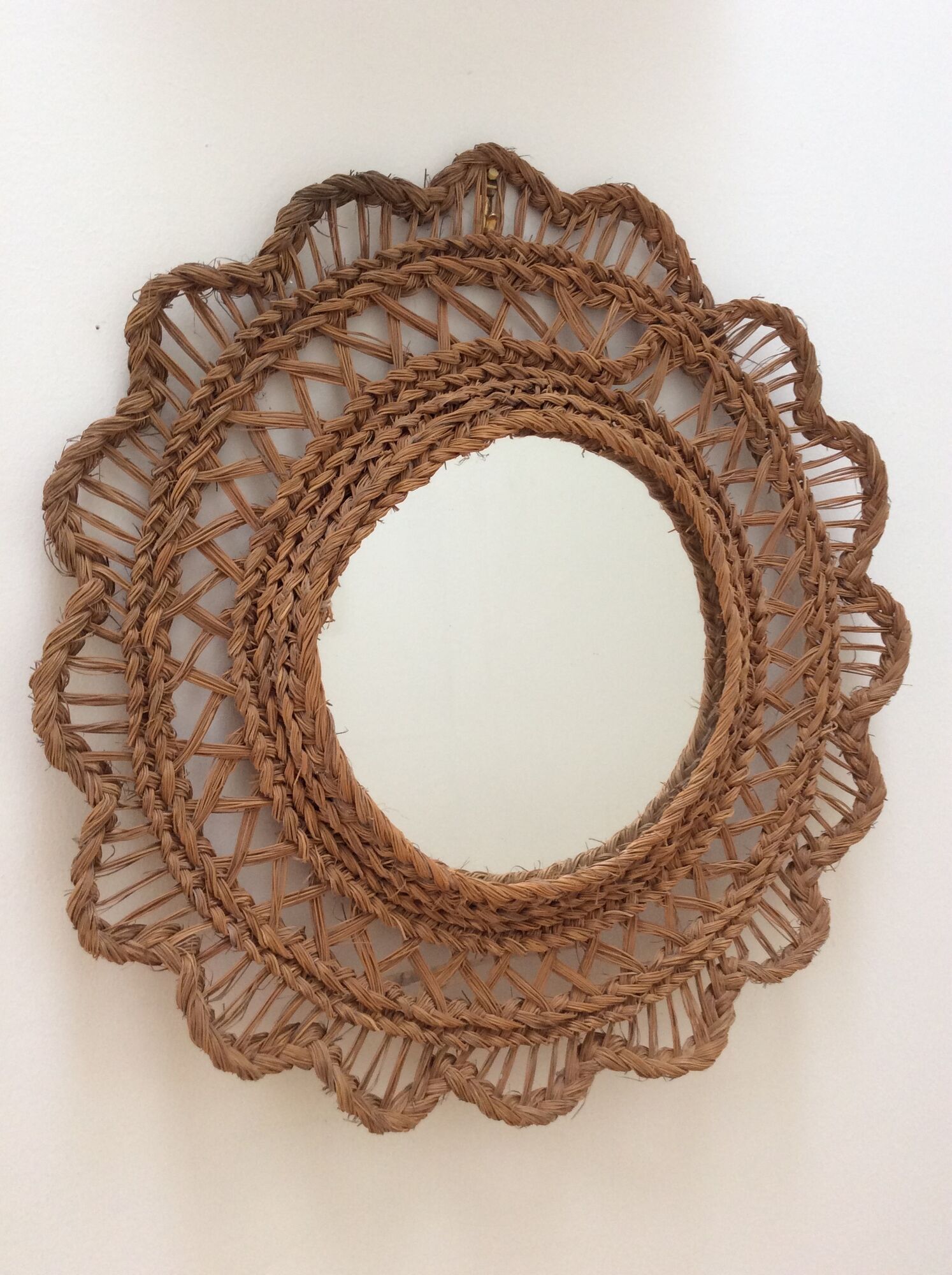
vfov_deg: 56.9
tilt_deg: -7.4
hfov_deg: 44.1
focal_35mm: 32
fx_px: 1176
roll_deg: +3.1
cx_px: 476
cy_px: 638
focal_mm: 3.3
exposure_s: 1/25
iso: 80
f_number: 2.4
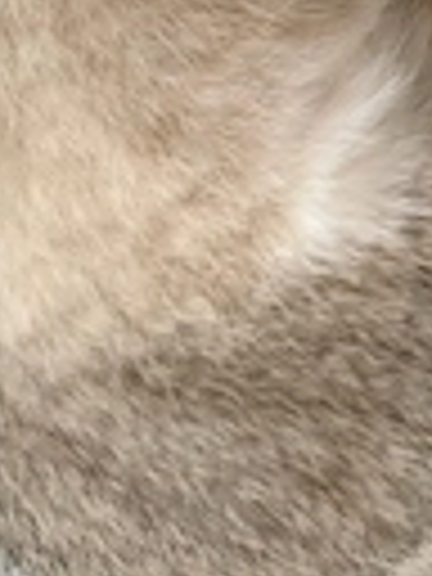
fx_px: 1248
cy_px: -198
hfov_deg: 19.4
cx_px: 369
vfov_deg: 22.8
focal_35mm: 75
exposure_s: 1/60
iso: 500
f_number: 1.78
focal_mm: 6.76
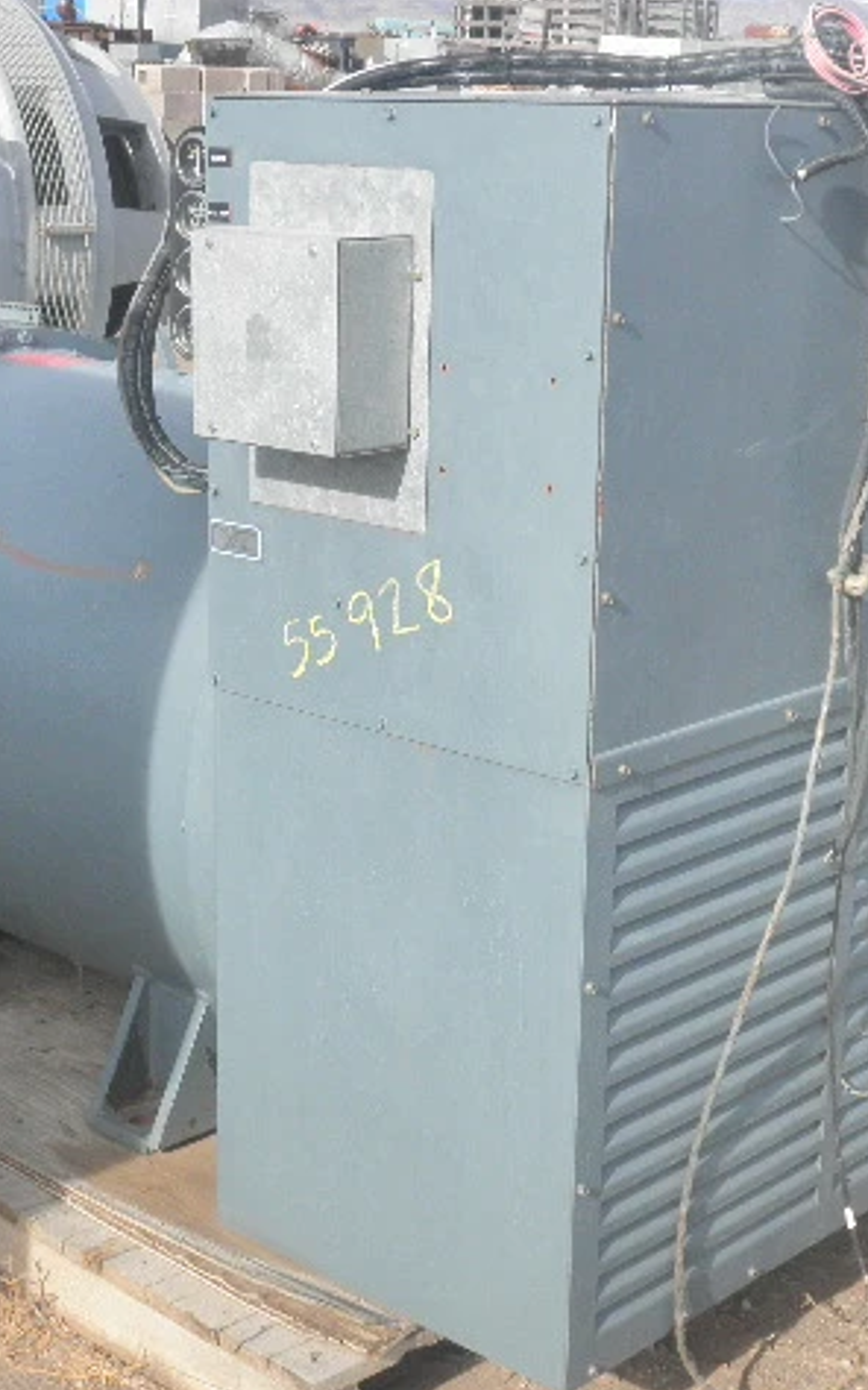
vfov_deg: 32.5
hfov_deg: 20.6
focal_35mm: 63
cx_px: 364
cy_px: 695
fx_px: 2386
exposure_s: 1/80
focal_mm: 7.9
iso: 64
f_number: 9.6
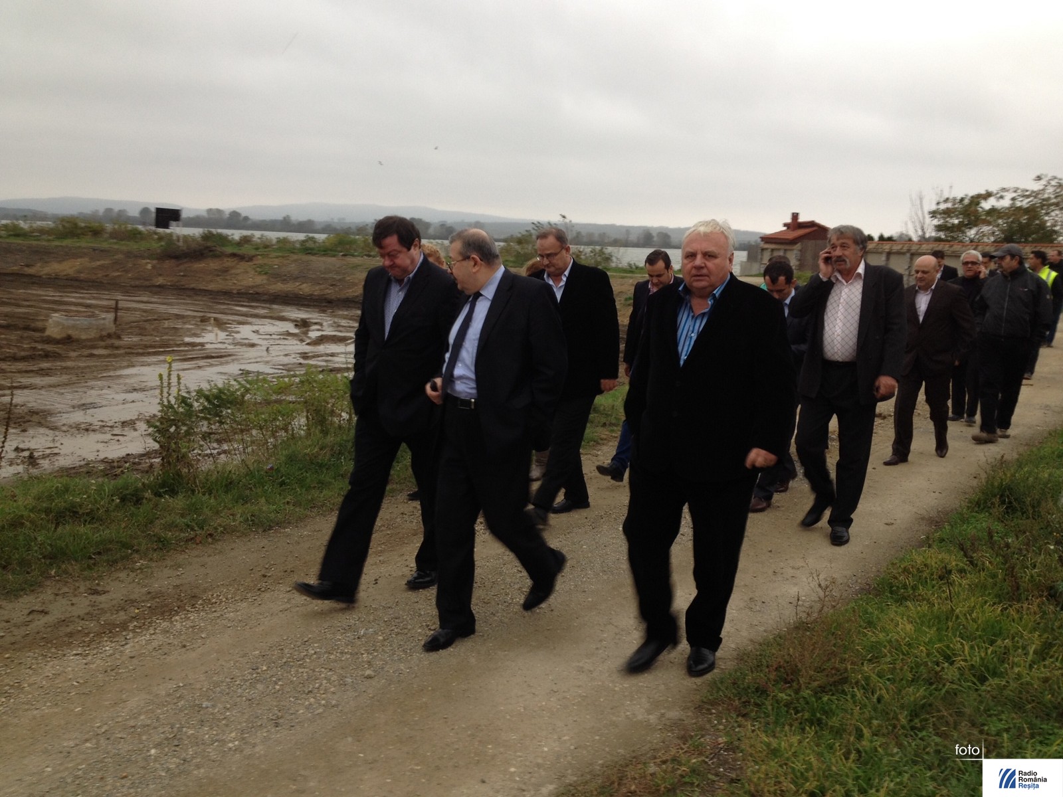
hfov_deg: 52.6
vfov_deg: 40.7
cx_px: 532
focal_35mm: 35
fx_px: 1075
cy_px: 398
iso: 50
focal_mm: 4.28
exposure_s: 1/40
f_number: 2.4
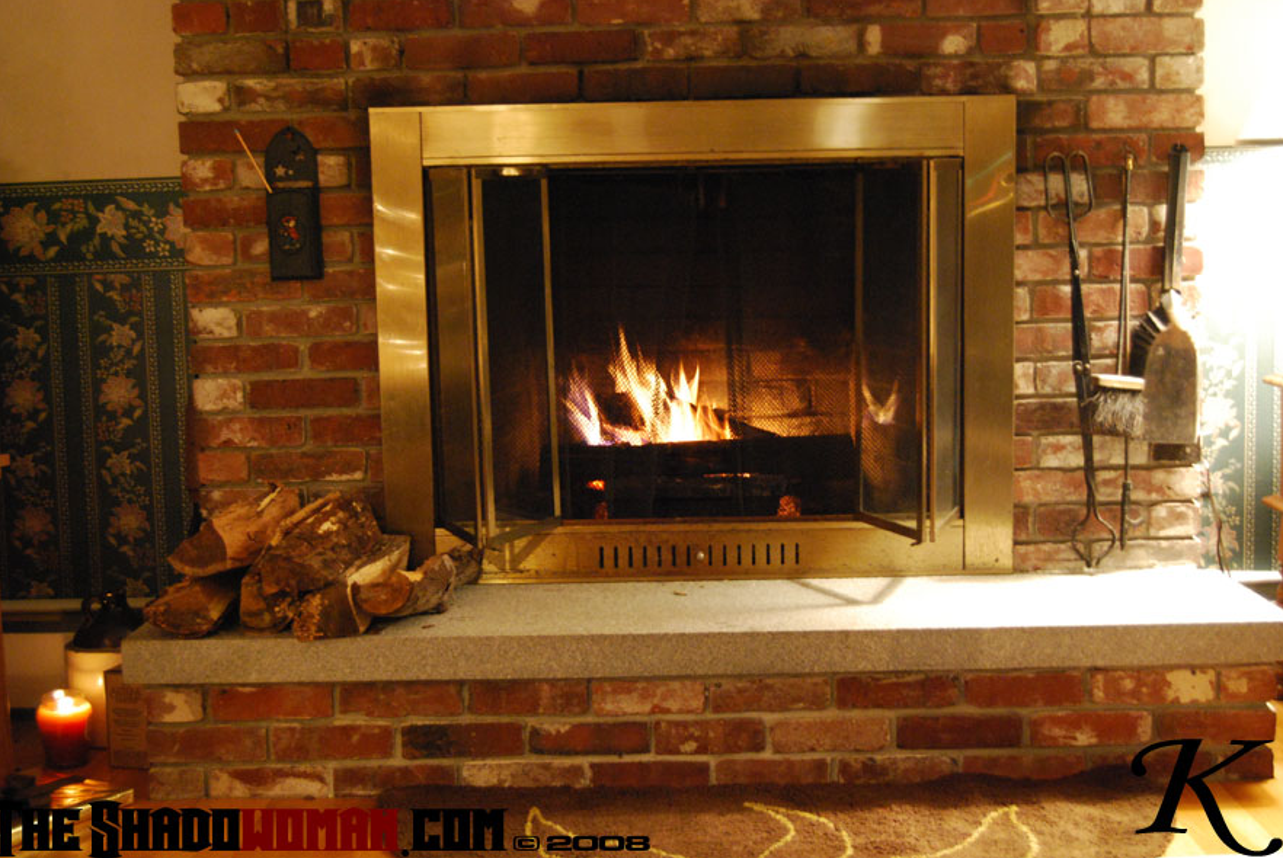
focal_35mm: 49
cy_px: 422
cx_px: 642
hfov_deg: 40.3
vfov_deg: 27.6
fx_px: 1748
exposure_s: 1/3
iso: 1600
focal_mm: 32
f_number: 4.5
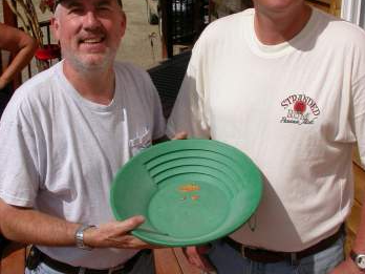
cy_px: 116
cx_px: 182
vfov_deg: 28.5
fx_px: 538
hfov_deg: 37.5
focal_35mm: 51
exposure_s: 1/1104
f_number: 7.5
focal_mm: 7.85
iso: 100
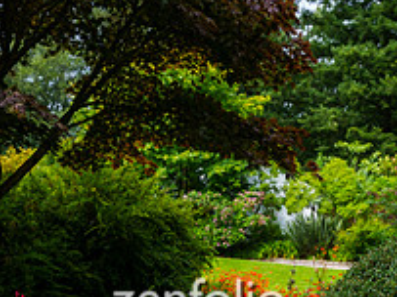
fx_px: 928
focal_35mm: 81
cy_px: 350
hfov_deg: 24.1
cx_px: 246
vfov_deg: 17.4
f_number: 5
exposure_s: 1/800
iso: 200
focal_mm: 38
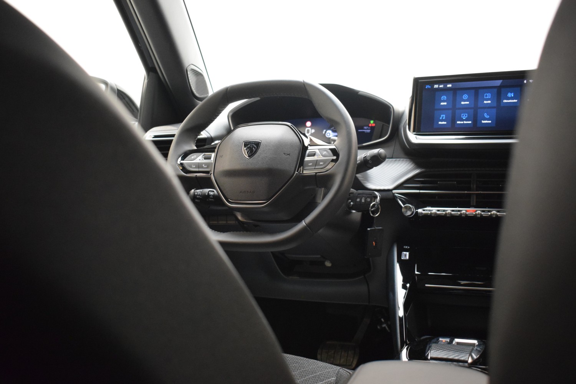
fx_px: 600
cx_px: 288
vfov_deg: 35.5
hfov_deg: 51.3
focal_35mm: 38
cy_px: 192
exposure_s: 1/30
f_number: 4
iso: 3200
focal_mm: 25
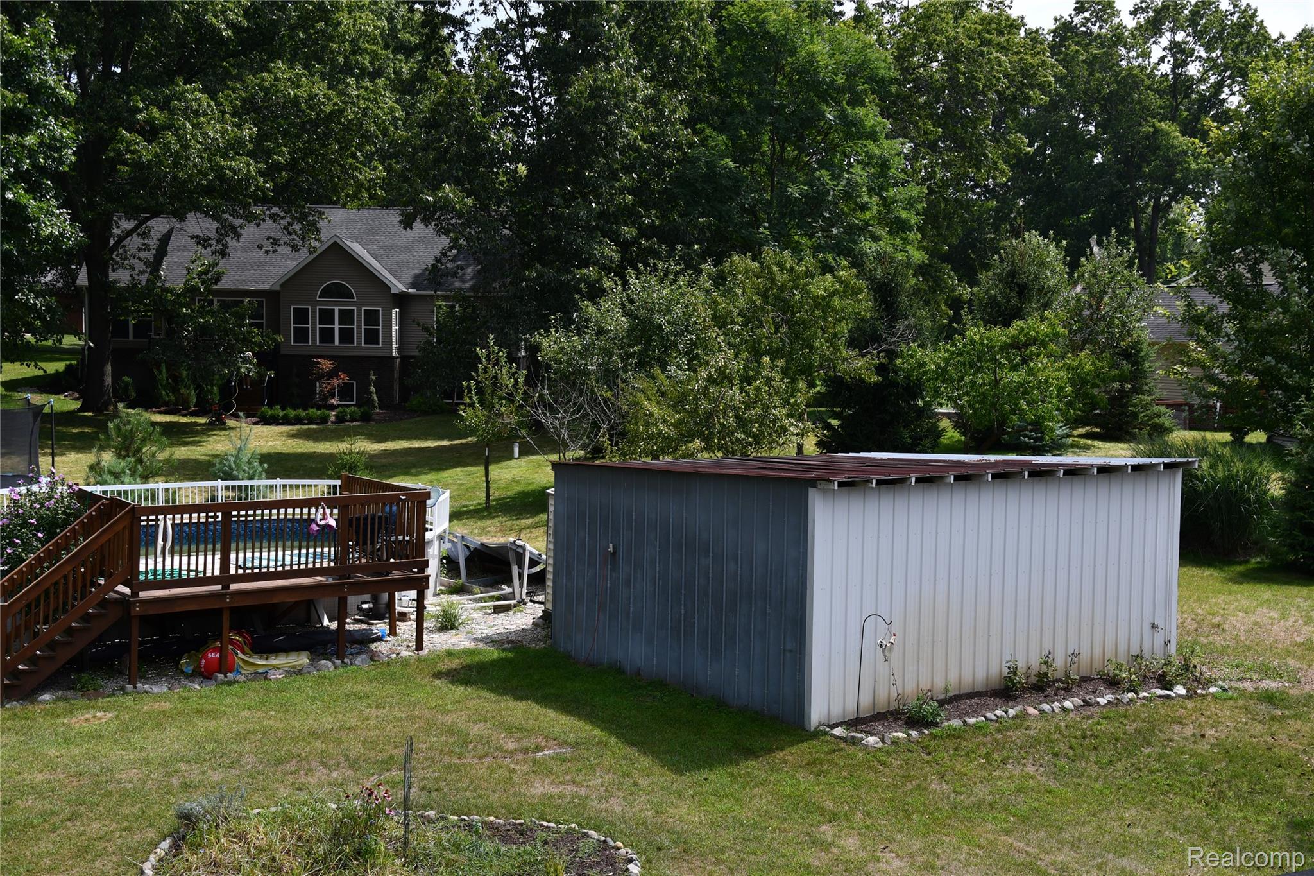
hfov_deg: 41.1
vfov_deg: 28.1
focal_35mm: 48
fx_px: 1752
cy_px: 438
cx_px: 657
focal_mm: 32
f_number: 8
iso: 125
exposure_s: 1/250
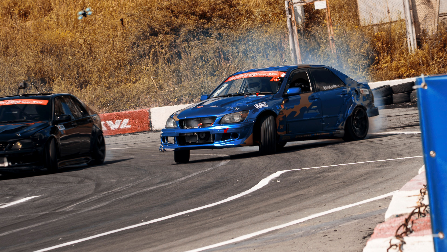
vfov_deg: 4.8
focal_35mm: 251
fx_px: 2978
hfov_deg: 8.6
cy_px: 112
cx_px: 265
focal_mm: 135
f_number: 10
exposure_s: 1/125
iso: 100
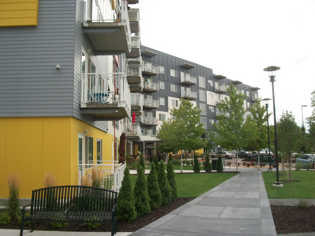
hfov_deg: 56.8
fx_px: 291
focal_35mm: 32
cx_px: 158
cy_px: 118
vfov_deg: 44.2
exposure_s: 1/250
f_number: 5.5
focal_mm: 5.7
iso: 80
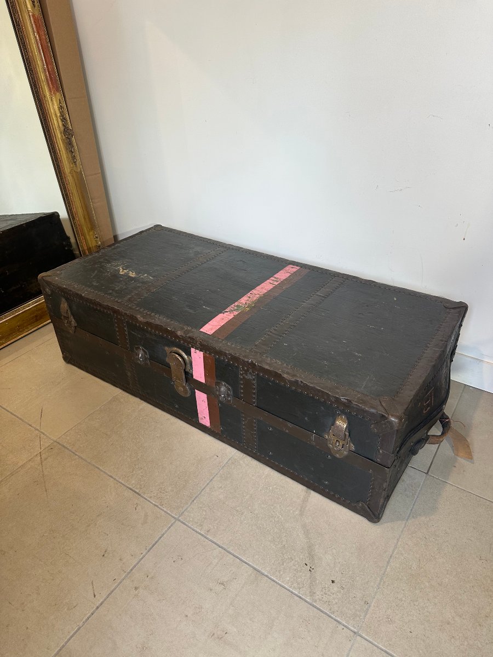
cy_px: 328
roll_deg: +0.6
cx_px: 246
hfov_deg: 56.8
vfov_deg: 71.6
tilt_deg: -31.2
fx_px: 456
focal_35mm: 24
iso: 100
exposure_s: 1/100
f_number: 1.78
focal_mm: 6.86
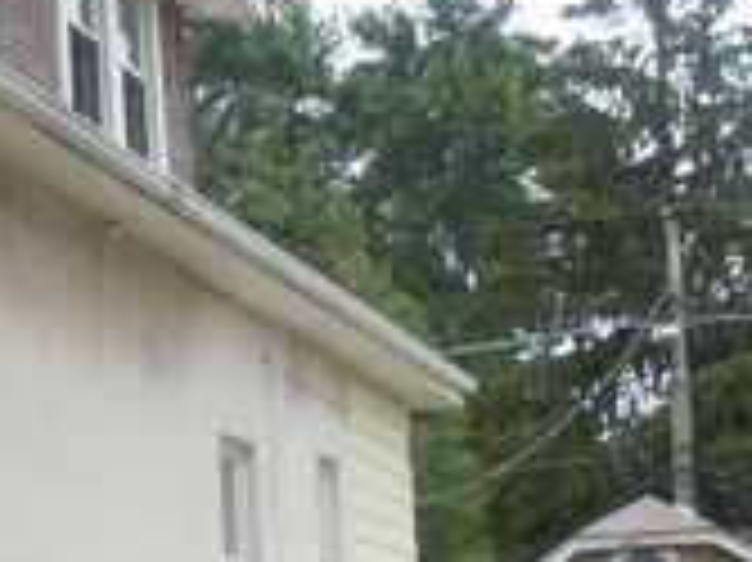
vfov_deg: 12.7
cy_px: 580
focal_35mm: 115
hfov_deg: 17.1
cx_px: 212
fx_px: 2496
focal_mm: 5.4
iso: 100
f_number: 3.5
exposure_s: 1/640
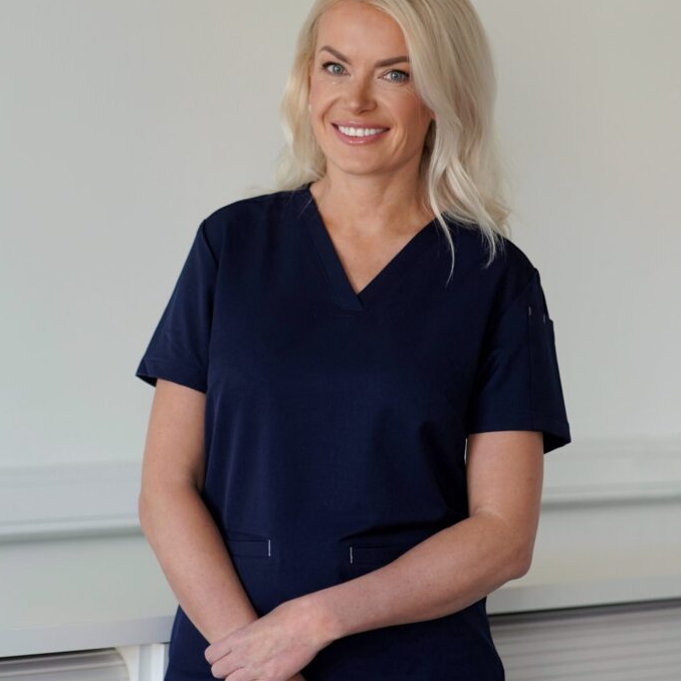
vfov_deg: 10.7
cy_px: 333
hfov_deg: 10.7
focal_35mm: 164
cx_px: 339
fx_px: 3642
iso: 320
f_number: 2
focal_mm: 85
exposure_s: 1/250
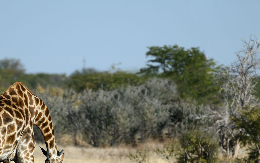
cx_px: 101
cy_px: 131
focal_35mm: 575
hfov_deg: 3.7
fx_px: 4075
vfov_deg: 2.3
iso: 1250
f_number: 6.3
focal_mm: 360
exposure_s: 1/6400
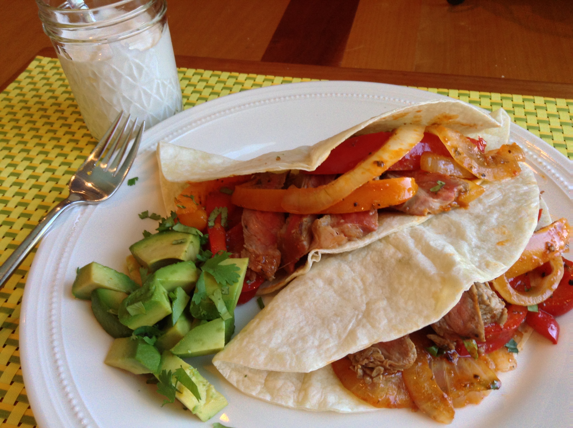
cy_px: 214
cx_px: 286
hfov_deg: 55.4
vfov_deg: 42.8
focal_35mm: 33
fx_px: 545
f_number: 2.4
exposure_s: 1/24
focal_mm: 3.3
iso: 40
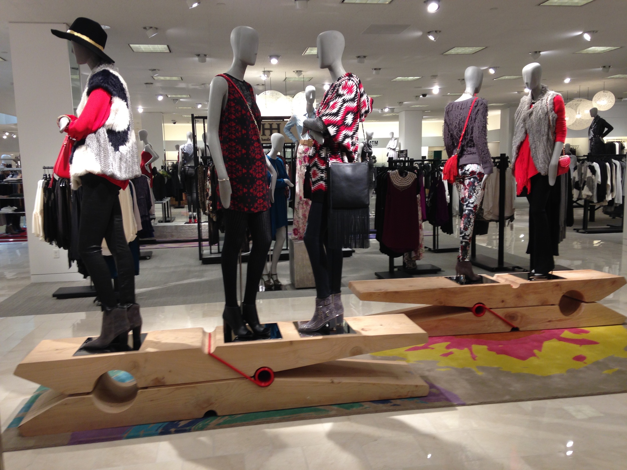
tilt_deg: -7.6
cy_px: 235
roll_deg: +0.8
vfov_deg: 42.9
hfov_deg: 55.4
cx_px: 314
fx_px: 598
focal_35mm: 33
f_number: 2.4
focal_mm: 4.12
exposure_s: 1/30
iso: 50
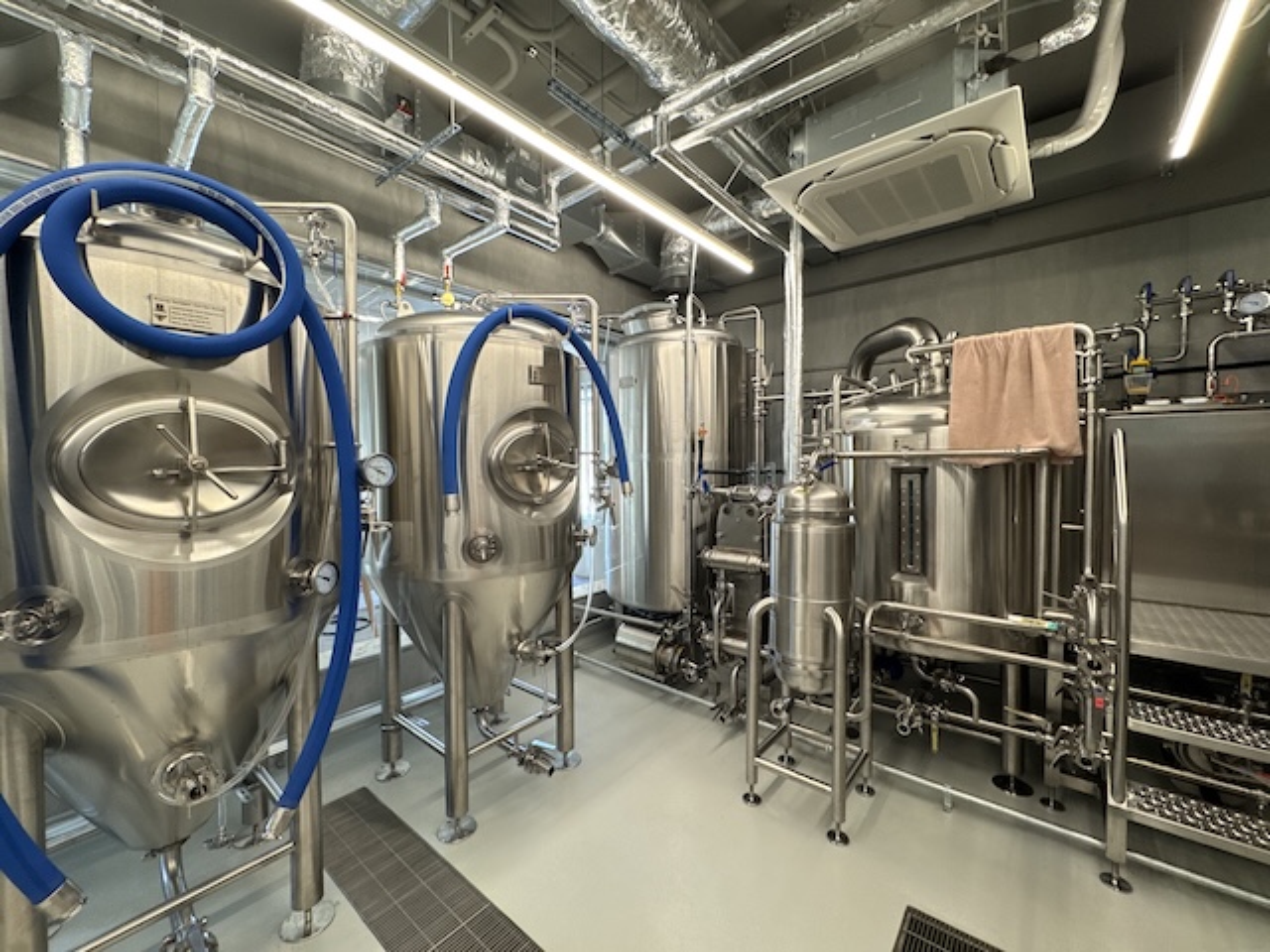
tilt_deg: -1.5
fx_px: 514
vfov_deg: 85.7
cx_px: 635
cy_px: 476
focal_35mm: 14
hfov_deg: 102.1
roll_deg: +0.2
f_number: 2.2
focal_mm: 2.22
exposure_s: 1/120
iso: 250
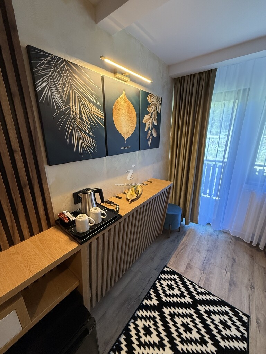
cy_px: 177
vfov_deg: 102.1
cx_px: 133
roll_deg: +0.3
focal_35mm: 14
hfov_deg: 85.7
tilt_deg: -16.1
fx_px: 143
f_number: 2.2
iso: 320
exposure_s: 1/100
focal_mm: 2.22
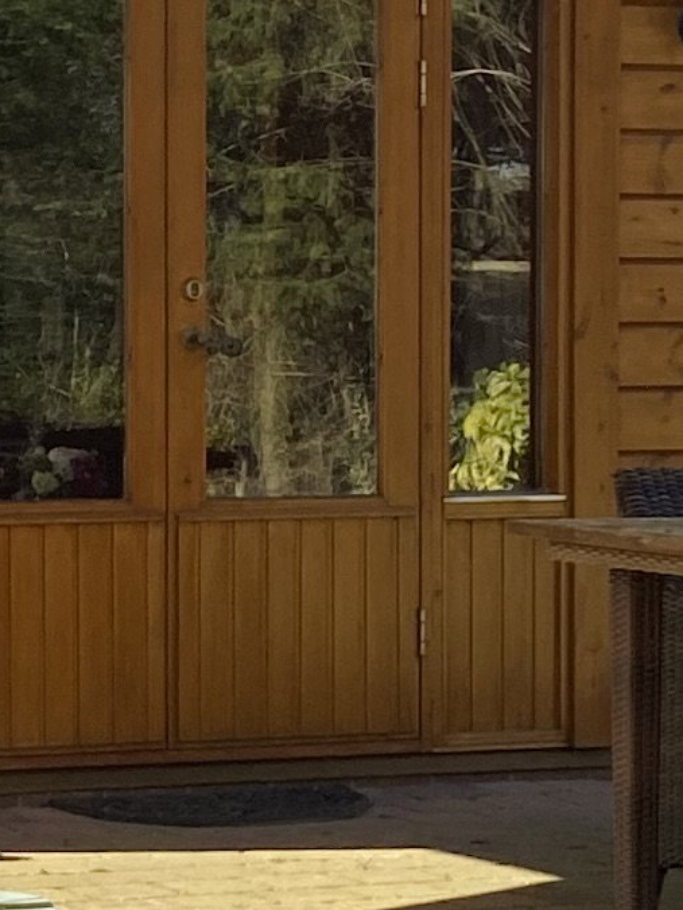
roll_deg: -1.3
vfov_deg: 12.7
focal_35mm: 155
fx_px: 4078
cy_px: 516
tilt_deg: -1.3
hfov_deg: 9.4
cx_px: -187
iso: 32
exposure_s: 1/965
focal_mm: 4.25
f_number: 1.8
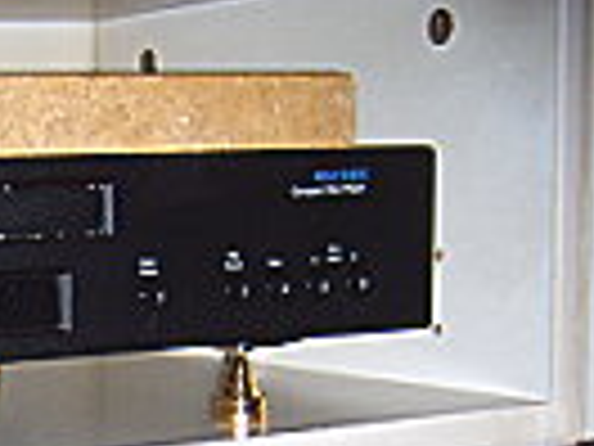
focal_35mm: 101
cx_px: -194
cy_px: 586
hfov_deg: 18.1
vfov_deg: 14.0
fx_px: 1733
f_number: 3.5
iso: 64
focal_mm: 6.4
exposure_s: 1/60.2
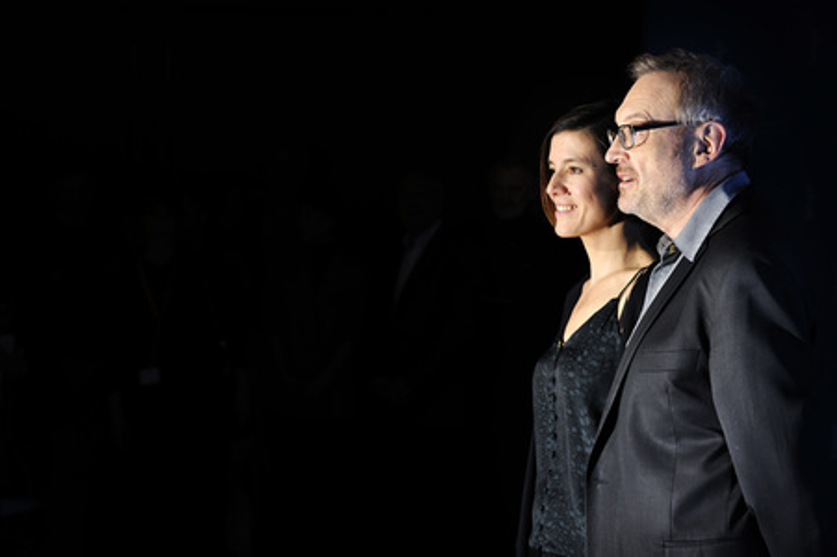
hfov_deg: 21.5
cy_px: 278
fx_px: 2207
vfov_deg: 14.4
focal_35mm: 95
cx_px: 418
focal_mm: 95
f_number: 7.1
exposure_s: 1/250
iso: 200
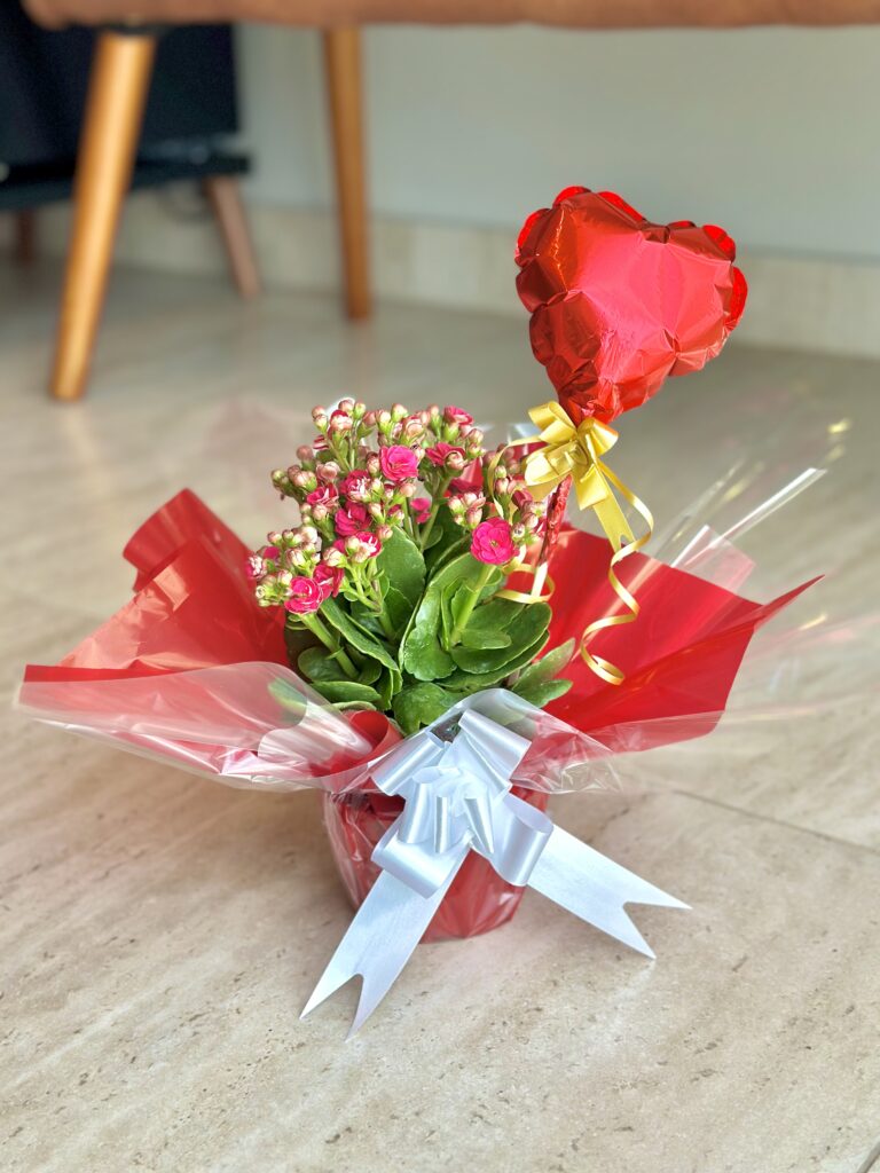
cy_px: 586
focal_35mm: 48
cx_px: 440
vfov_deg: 39.7
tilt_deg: -22.0
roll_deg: +0.4
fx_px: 1627
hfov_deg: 30.3
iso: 80
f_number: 1.78
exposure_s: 1/439
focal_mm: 6.86
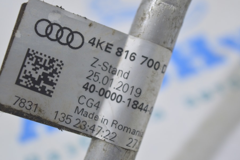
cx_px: 119
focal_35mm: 94
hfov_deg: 21.8
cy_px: 73
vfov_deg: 14.6
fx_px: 623
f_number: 5.6
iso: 400
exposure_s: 1/20
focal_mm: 55
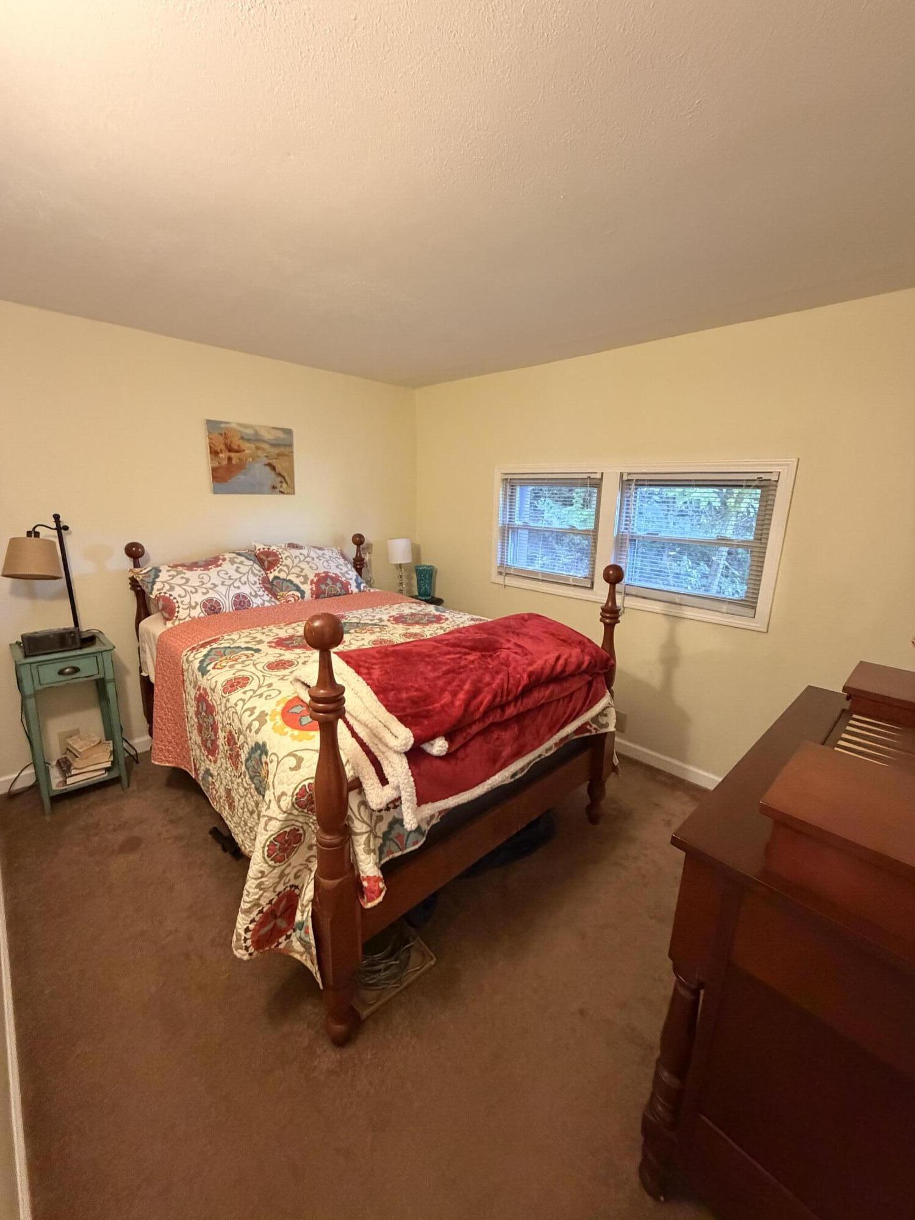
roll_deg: -1.1
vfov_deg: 102.1
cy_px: 610
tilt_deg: -13.5
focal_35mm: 14
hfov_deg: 85.7
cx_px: 458
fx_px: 493
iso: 800
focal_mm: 2.22
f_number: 2.2
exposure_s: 1/60
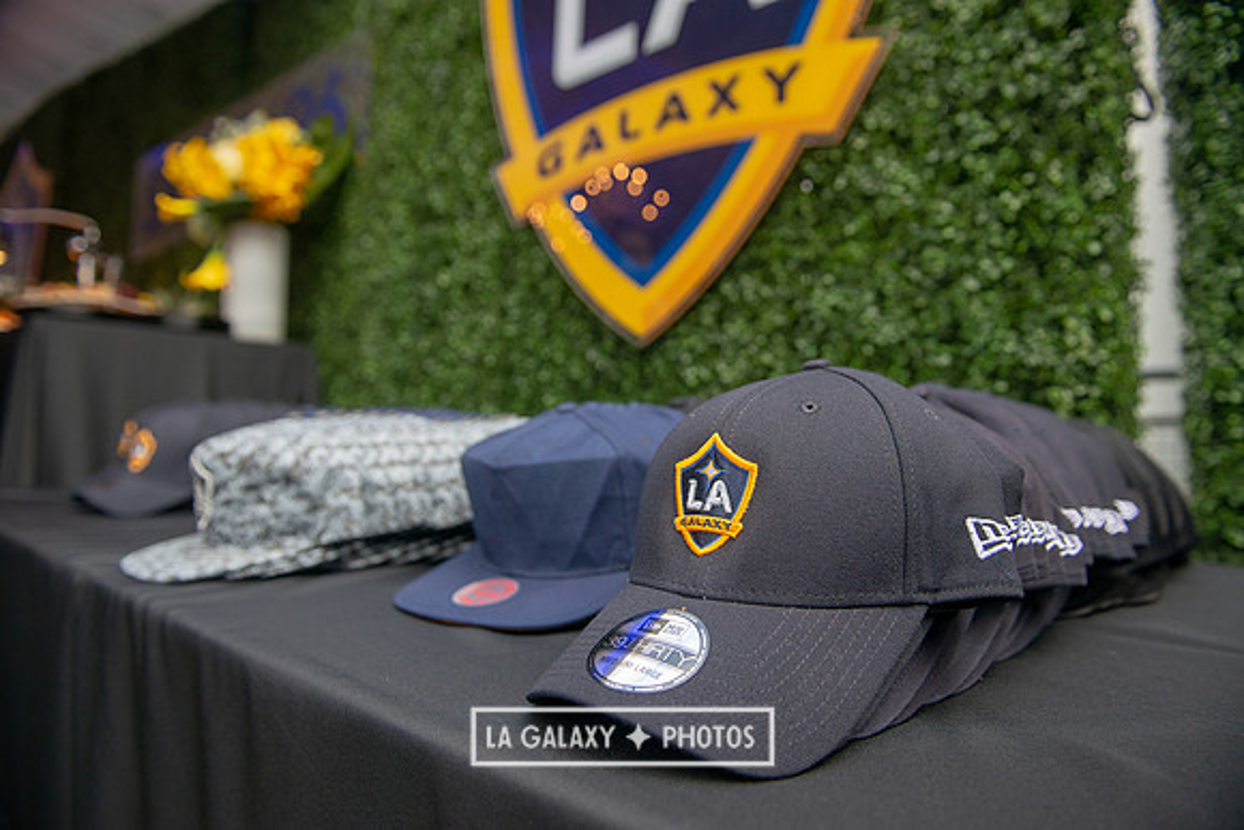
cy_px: 415
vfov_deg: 53.2
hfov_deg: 73.7
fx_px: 829
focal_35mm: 24
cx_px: 622
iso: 500
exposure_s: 1/500
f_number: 3.5
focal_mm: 24
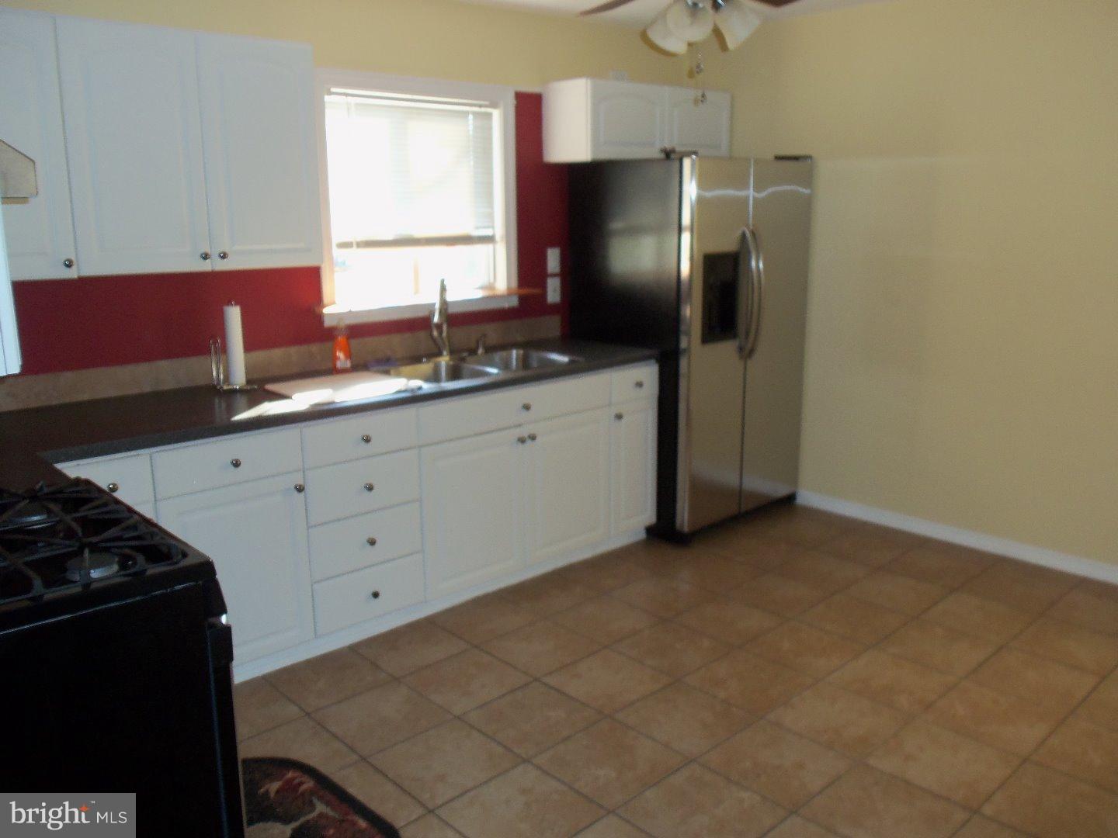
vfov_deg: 48.2
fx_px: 937
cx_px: 559
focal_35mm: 29
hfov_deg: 61.7
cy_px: 419
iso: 100
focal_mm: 5.2
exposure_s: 1/30
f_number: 3.4
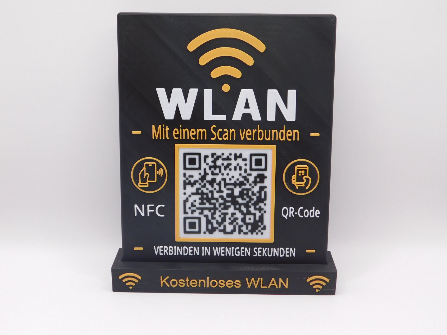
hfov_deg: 42.1
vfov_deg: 32.2
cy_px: 168
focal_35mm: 45
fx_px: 581
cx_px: 224
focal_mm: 8
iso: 125
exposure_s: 1/50
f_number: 3.7
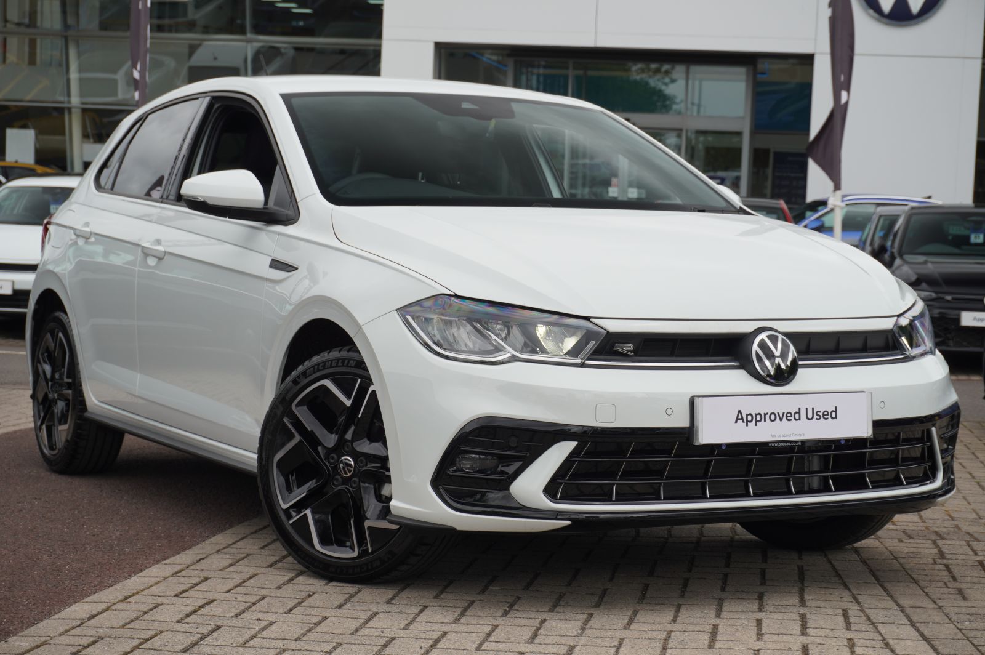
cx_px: 492
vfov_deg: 19.3
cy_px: 328
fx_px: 1927
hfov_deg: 28.7
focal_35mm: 70
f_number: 5.6
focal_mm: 47
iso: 100
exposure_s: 1/160
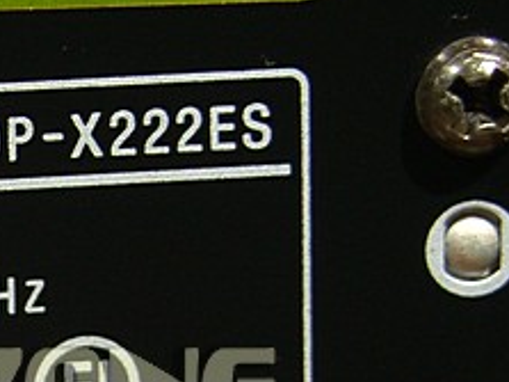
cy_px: 382
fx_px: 4953
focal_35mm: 337
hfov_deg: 5.9
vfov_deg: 4.4
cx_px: -116
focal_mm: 19.4
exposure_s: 1/80
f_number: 3.2
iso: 50
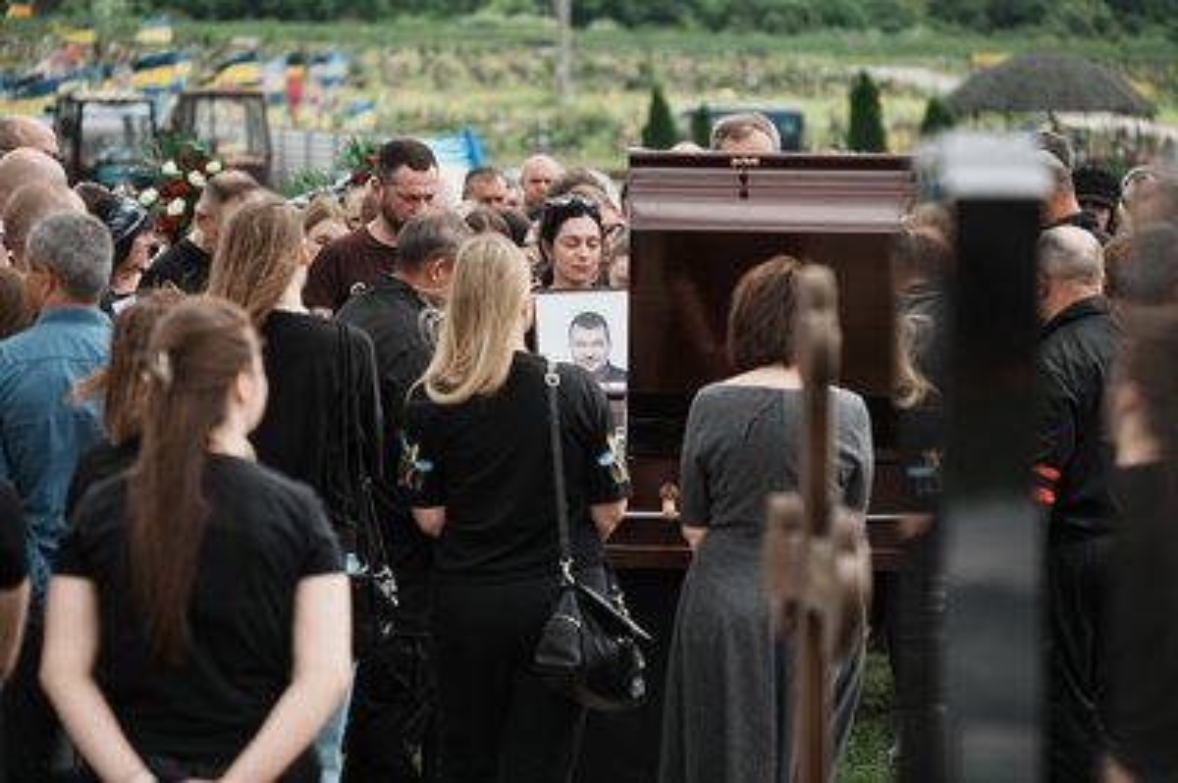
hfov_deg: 10.7
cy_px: 392
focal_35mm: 192
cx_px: 589
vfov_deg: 7.1
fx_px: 6277
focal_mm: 192
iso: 200
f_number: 5.6
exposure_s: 1/1000
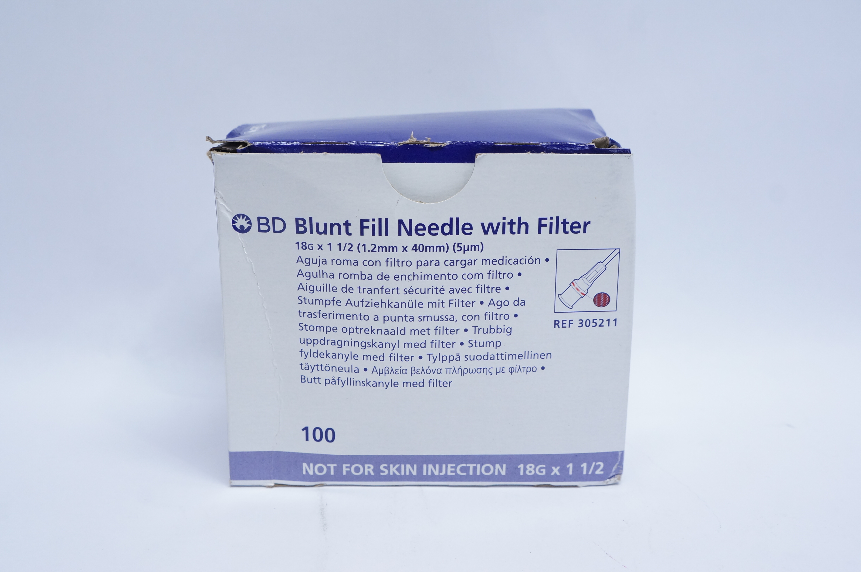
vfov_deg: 36.8
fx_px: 860
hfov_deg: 53.2
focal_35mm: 36
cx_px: 430
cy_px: 286
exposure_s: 1/50
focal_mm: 24
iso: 800
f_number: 7.1
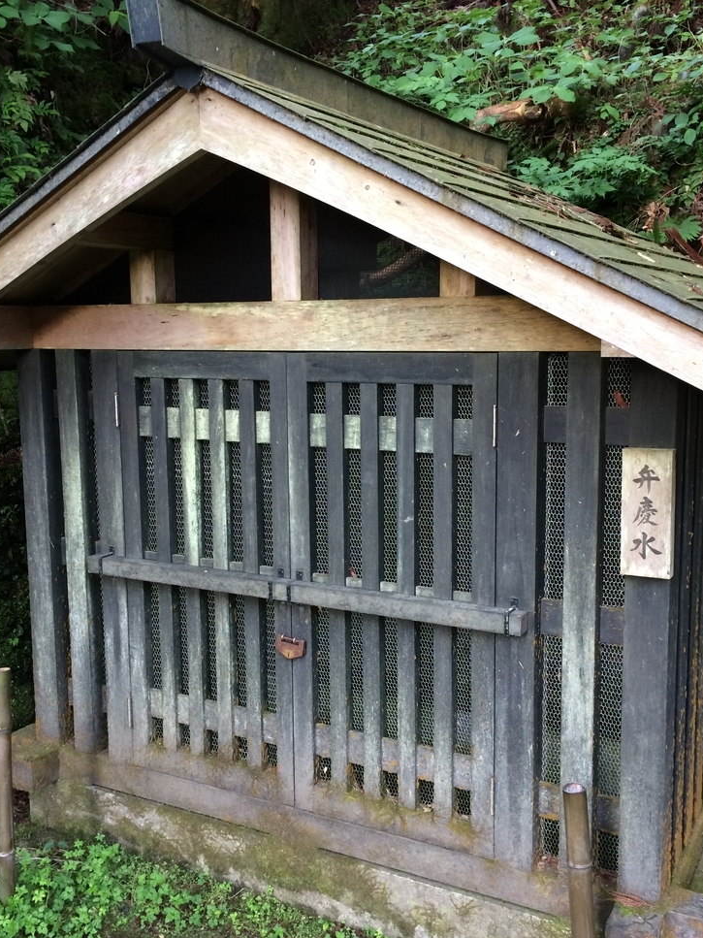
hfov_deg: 39.6
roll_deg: +0.9
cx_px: 347
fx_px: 975
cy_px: 473
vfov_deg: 51.4
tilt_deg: -12.2
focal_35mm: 36
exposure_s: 1/30
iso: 100
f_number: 2.2
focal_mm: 4.15
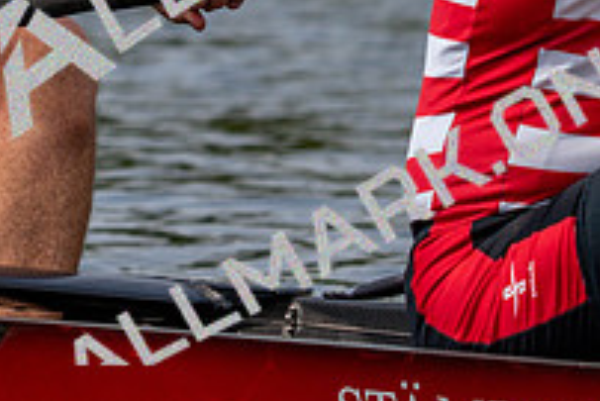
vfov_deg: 2.4
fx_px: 9590
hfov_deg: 3.6
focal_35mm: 575
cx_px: -258
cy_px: -144
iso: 200
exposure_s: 1/1600
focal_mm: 200
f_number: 5.6
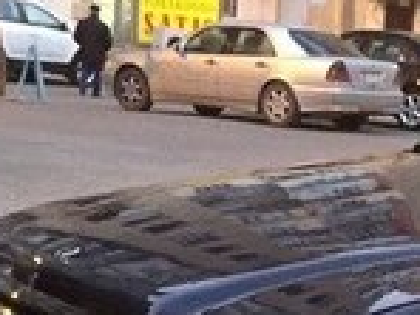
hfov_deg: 14.3
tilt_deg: -15.5
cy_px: 453
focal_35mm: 129
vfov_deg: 11.1
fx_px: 1565
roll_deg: -7.5
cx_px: 624
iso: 250
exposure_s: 1/17
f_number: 2.2
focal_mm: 4.15
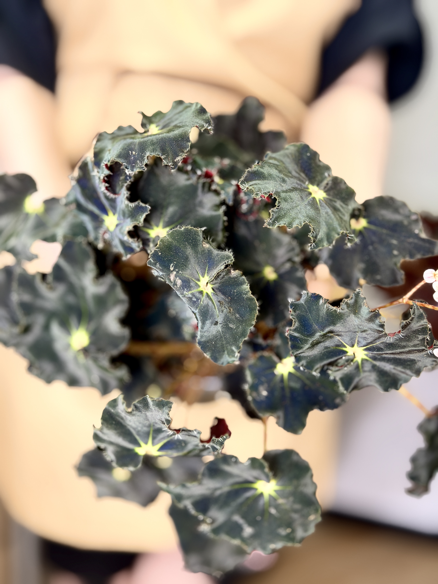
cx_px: 219
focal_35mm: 48
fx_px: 810
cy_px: 292
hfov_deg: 30.3
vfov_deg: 39.7
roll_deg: -5.5
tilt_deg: -26.8
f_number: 1.78
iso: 100
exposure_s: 1/92
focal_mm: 6.76
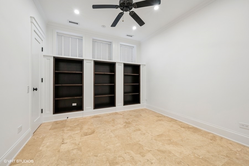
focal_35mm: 14
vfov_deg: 81.2
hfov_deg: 104.3
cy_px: 83
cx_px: 124
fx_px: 97
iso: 200
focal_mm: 14
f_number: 9.5
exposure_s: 1/8
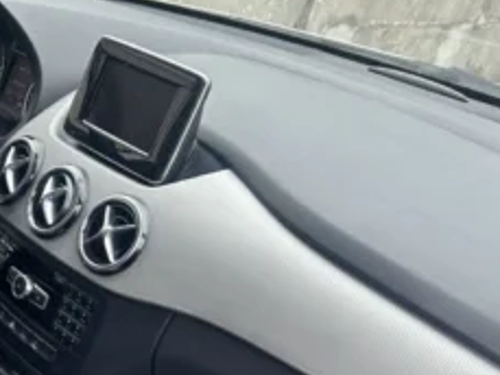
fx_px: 983
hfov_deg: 26.7
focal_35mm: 68
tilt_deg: -28.9
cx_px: -24
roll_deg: -3.8
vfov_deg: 21.4
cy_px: 286
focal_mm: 5.7
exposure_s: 1/248
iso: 50
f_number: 1.5
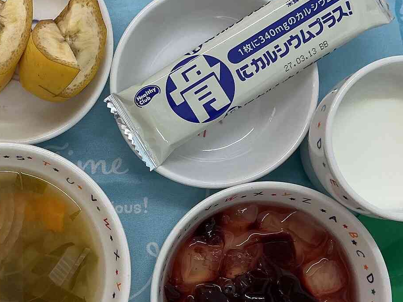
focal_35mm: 64
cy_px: 181
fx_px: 745
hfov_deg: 29.1
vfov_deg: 22.9
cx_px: 43
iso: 40
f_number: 1.8
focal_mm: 3
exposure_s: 1/120
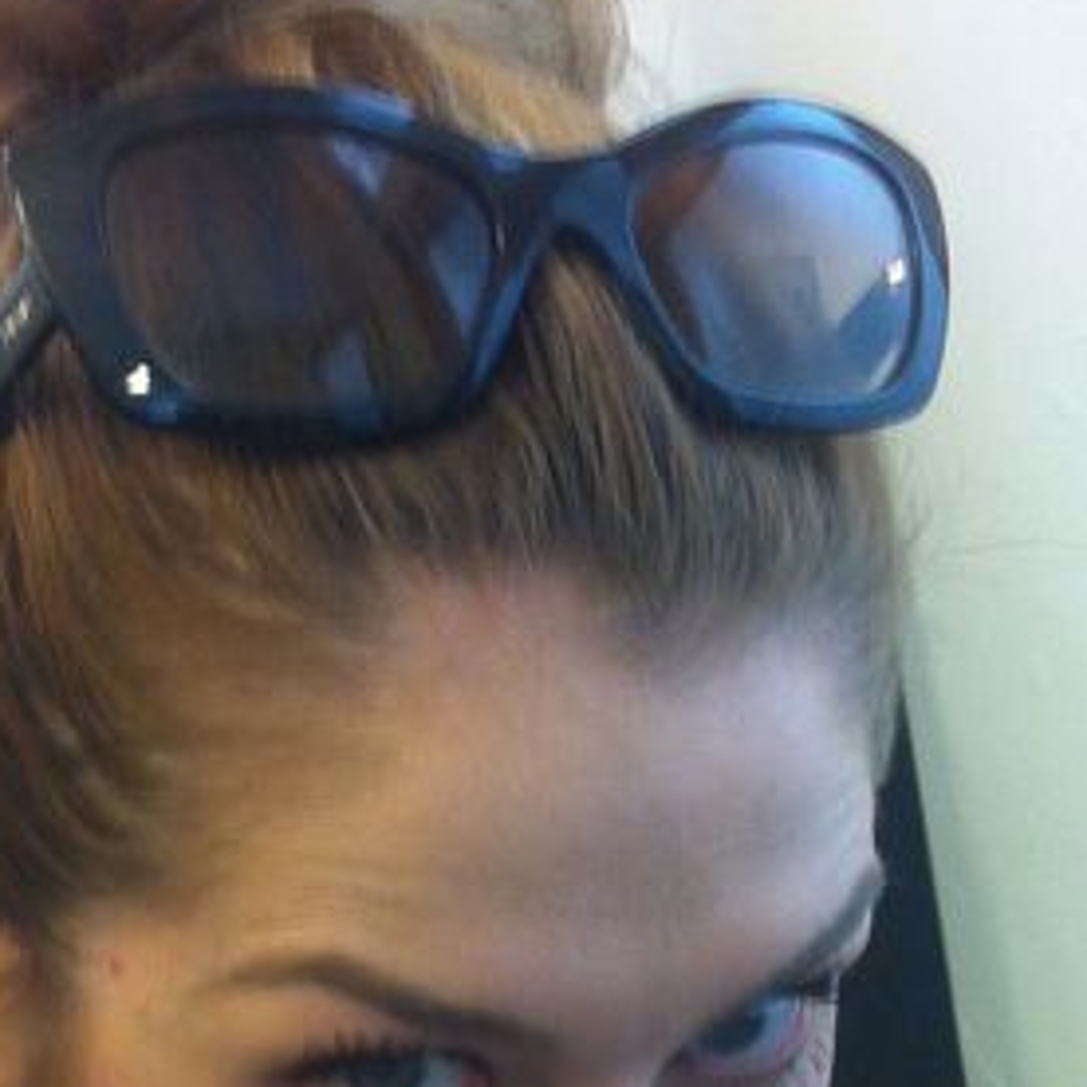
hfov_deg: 18.1
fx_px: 3411
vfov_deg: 17.7
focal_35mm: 96
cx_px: 587
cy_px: 1061
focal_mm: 3.85
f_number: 2.8
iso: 125
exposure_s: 1/15
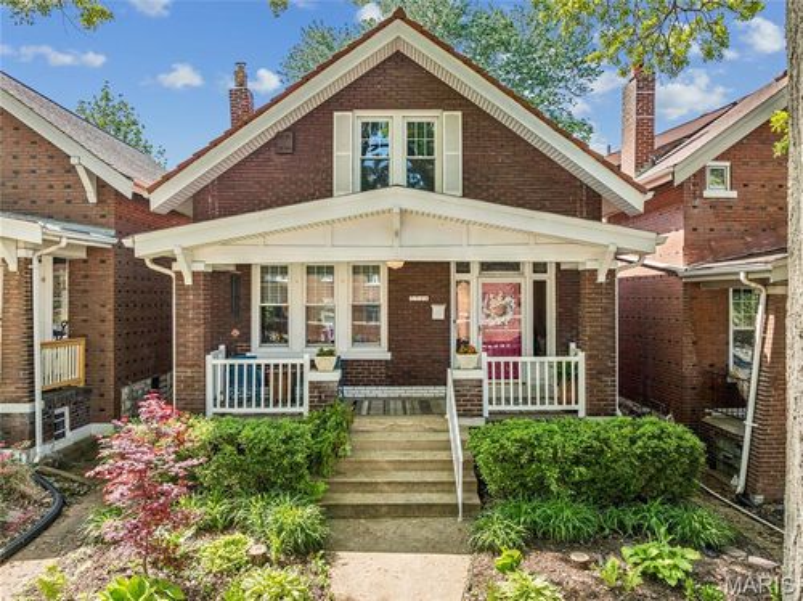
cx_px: 402
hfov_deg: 71.6
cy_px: 300
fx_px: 556
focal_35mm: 24
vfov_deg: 56.7
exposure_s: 1/15
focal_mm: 12.3
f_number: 2.8
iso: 150
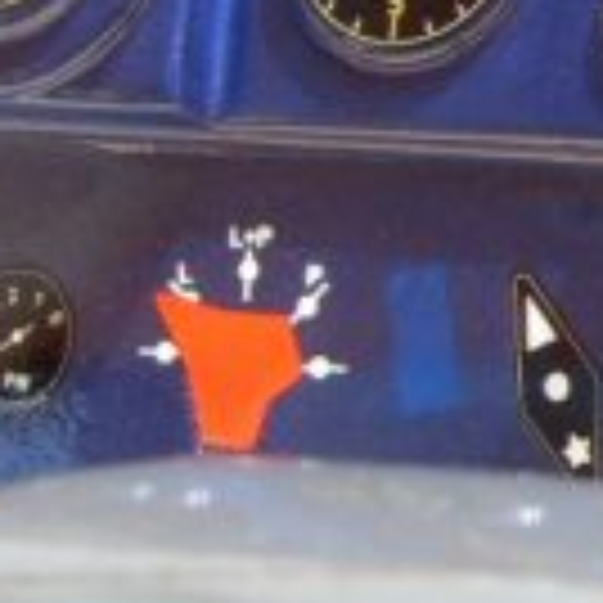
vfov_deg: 9.8
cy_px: 27
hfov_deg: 9.6
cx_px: 788
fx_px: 3508
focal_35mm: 178
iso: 80
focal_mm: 7.7
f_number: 3.7
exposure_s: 1/180
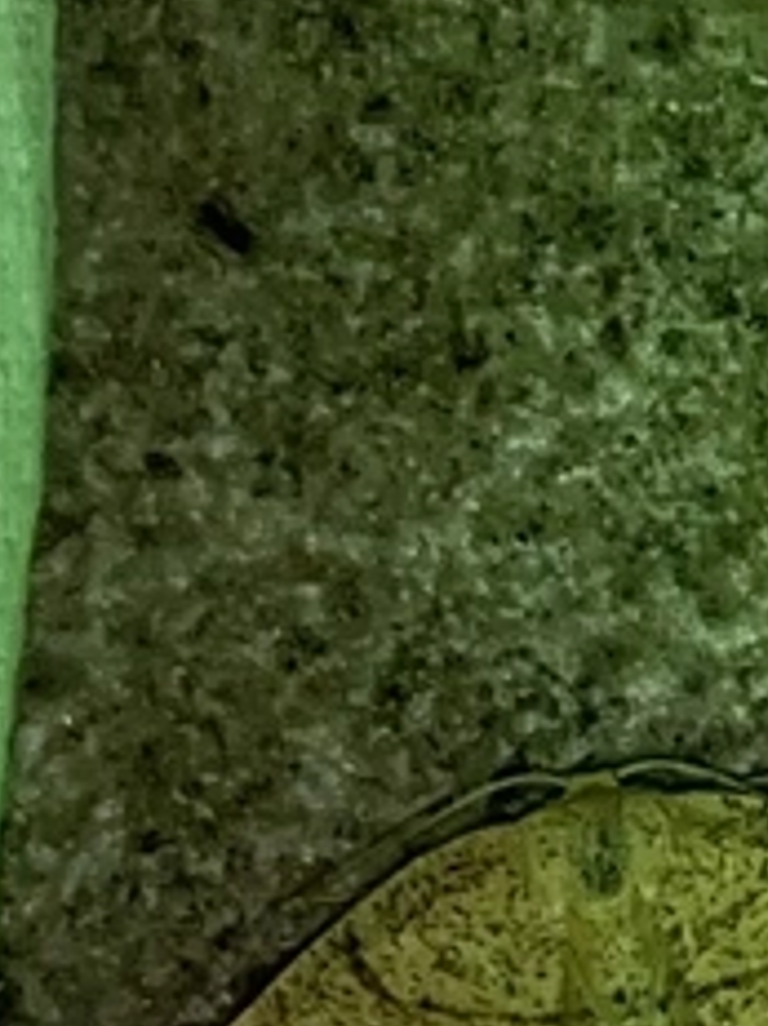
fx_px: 2132
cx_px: 759
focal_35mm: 72
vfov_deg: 25.6
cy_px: 1044
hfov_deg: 19.8
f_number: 1.6
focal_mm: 5.1
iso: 32
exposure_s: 1/81
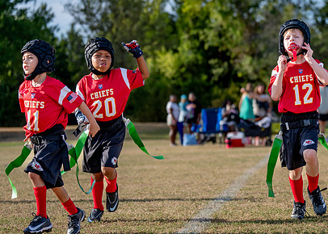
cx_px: 248
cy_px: 100
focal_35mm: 125
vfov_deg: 11.5
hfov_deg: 16.0
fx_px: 1164
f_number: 2.8
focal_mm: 76
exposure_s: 1/4000
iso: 250
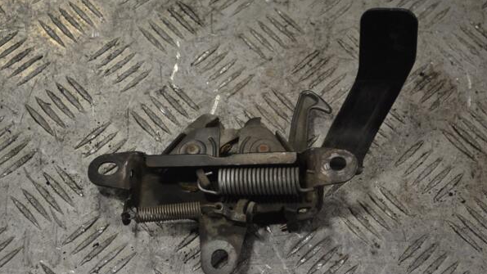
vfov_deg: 15.9
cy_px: 135
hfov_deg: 27.9
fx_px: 982
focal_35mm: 76
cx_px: 244
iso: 320
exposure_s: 1/125
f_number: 5.6
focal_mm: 48
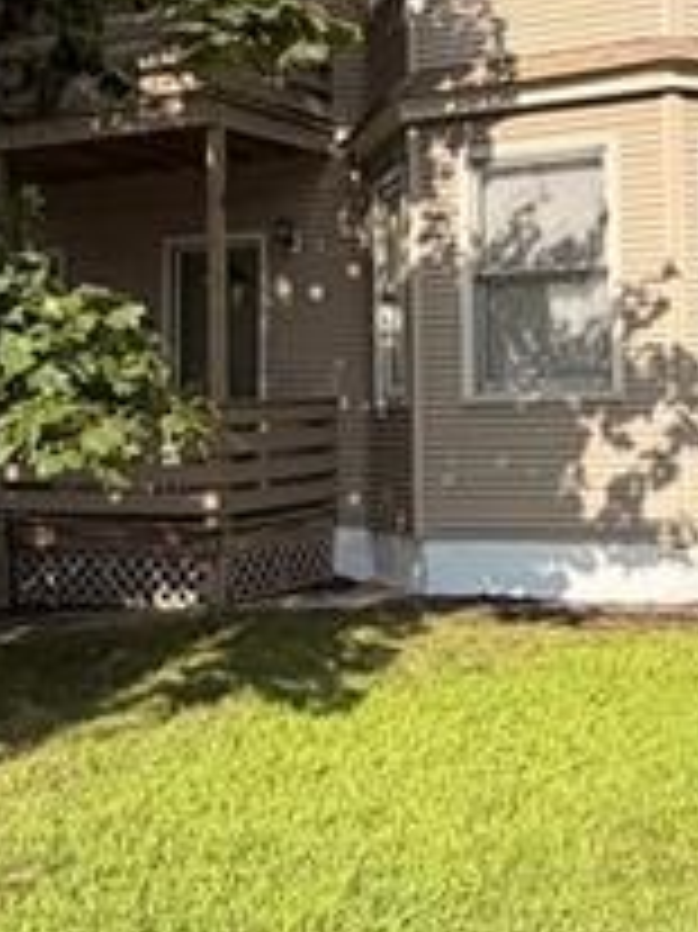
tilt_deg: +3.0
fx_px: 1399
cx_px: 513
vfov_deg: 36.7
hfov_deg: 27.7
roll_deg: +1.4
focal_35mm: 52
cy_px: 360
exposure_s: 1/770
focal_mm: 2.22
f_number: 2.2
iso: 32
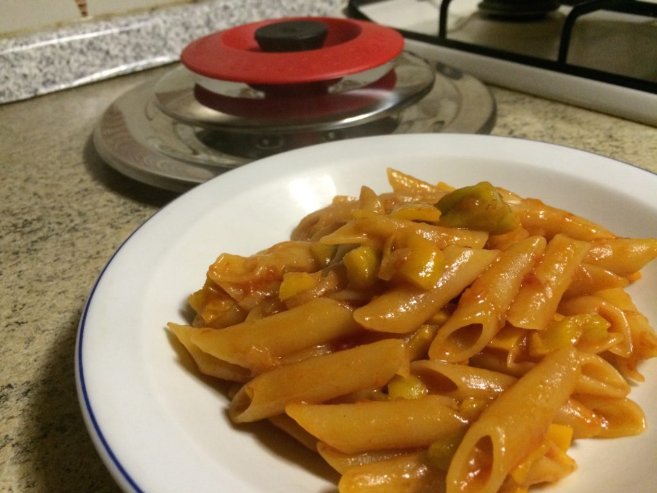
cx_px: 328
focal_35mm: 29
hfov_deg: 61.7
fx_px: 550
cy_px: 246
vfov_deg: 48.2
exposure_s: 1/25
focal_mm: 4.15
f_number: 2.2
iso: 320
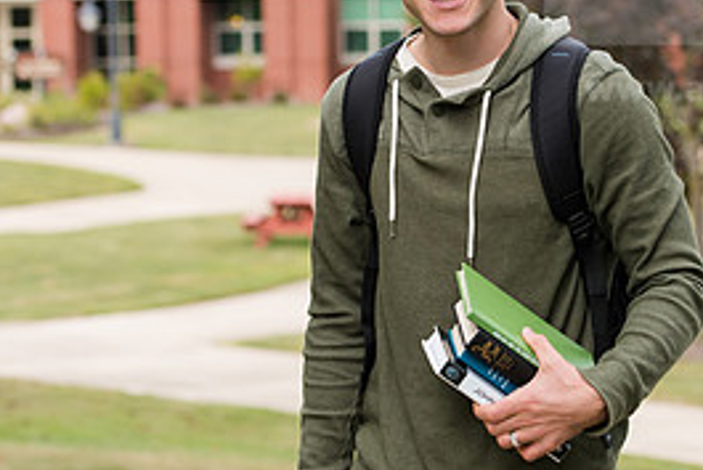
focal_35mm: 153
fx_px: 2989
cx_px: 464
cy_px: 145
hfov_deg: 13.4
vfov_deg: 9.0
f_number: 4.5
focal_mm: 70
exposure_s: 1/400
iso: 250
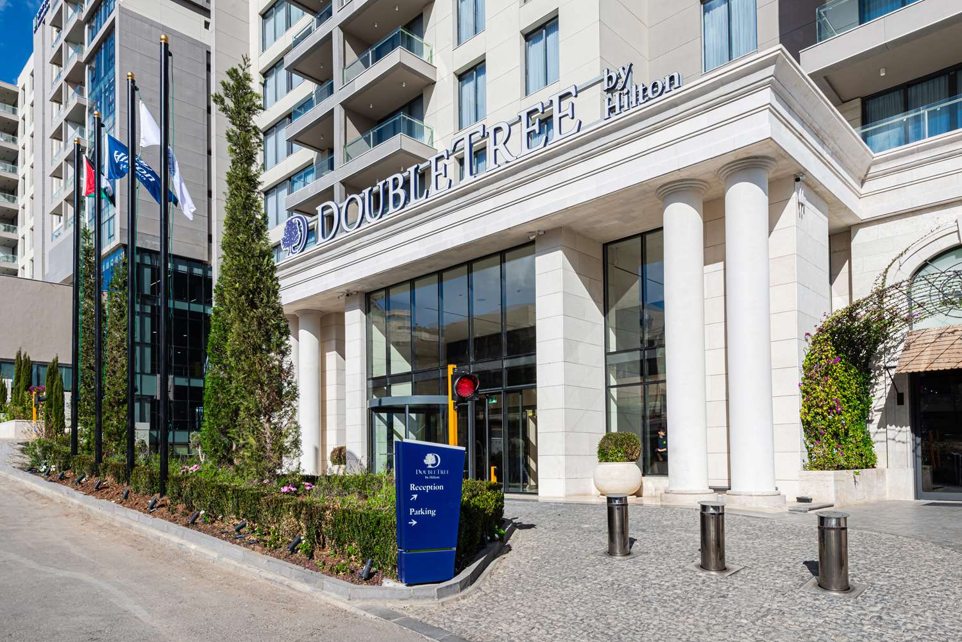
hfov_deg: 73.7
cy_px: 321
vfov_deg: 53.2
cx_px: 481
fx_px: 641
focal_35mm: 24
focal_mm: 24
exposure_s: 1/100
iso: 100
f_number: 14
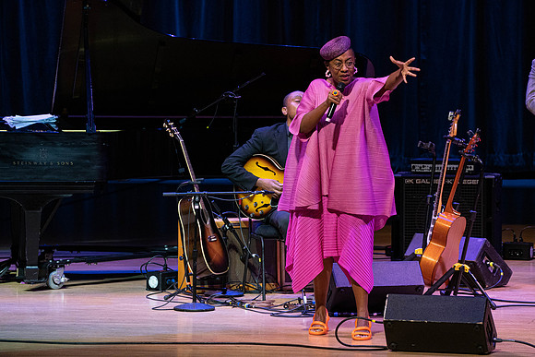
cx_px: 268
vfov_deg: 4.2
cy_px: 178
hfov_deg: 6.2
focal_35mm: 330
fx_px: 4905
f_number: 9
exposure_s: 1/320
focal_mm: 330
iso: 4000
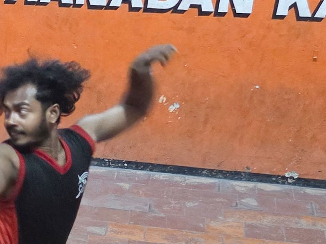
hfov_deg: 26.2
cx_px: -106
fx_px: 584
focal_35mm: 62
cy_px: 169
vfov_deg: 23.5
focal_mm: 5.4
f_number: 1.8
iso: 1250
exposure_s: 1/100
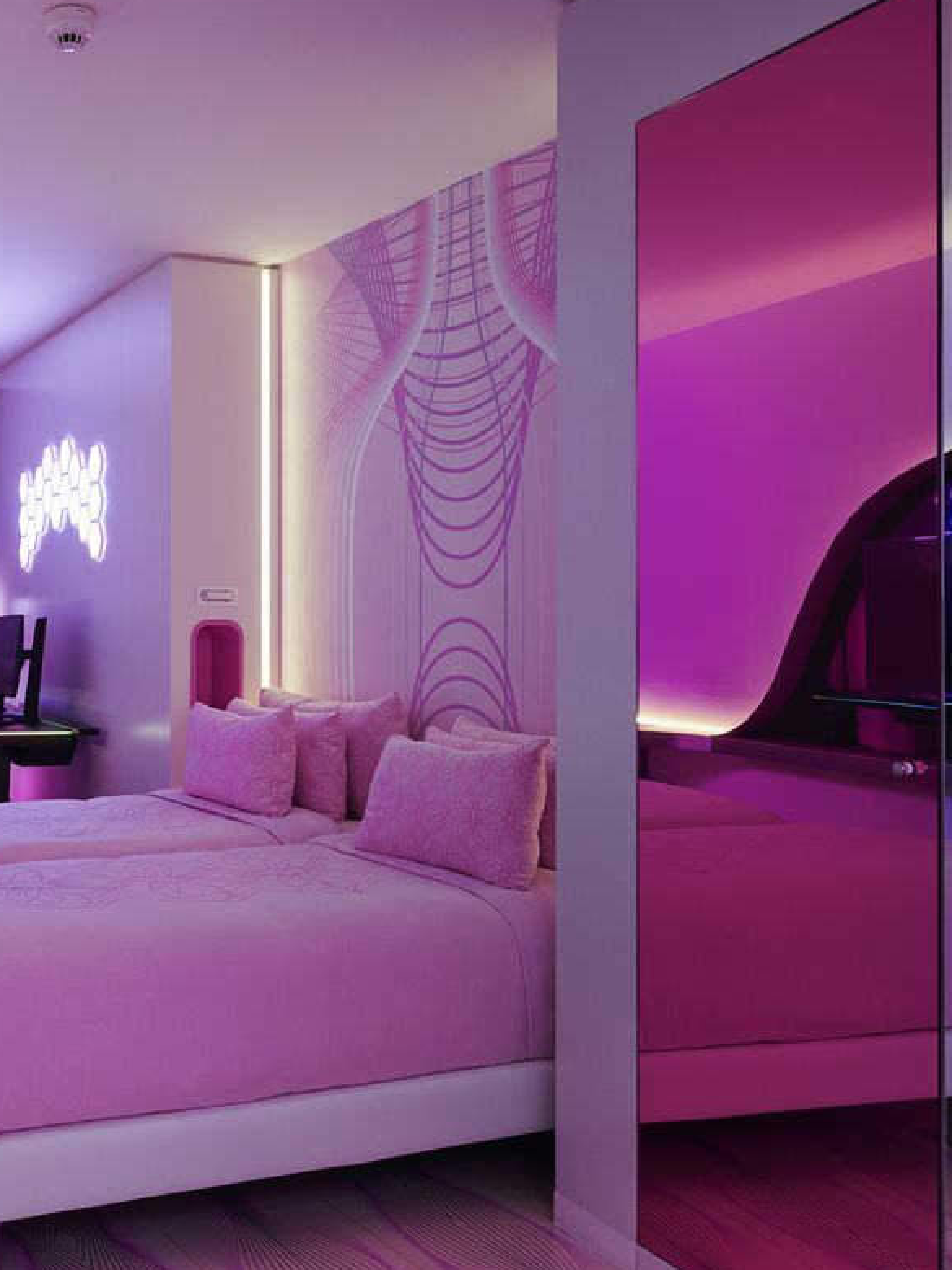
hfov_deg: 38.5
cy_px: 627
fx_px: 1247
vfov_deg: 54.0
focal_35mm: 34
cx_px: 68
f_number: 9
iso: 400
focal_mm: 23
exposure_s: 1/8
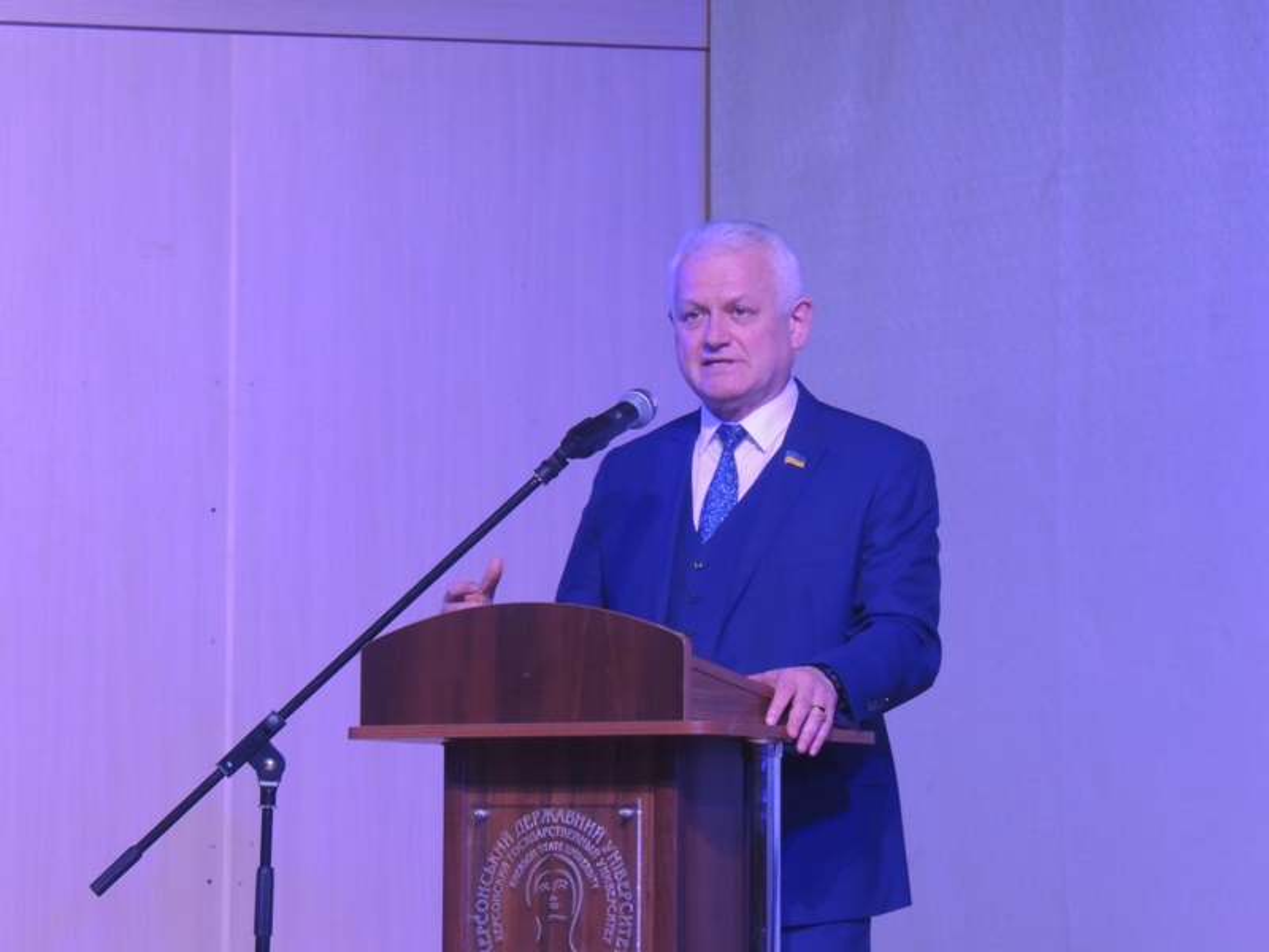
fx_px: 5316
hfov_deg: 13.6
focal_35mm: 145
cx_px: 634
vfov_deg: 10.2
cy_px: 476
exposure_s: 1/25
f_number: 4.4
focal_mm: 25.8
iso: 800
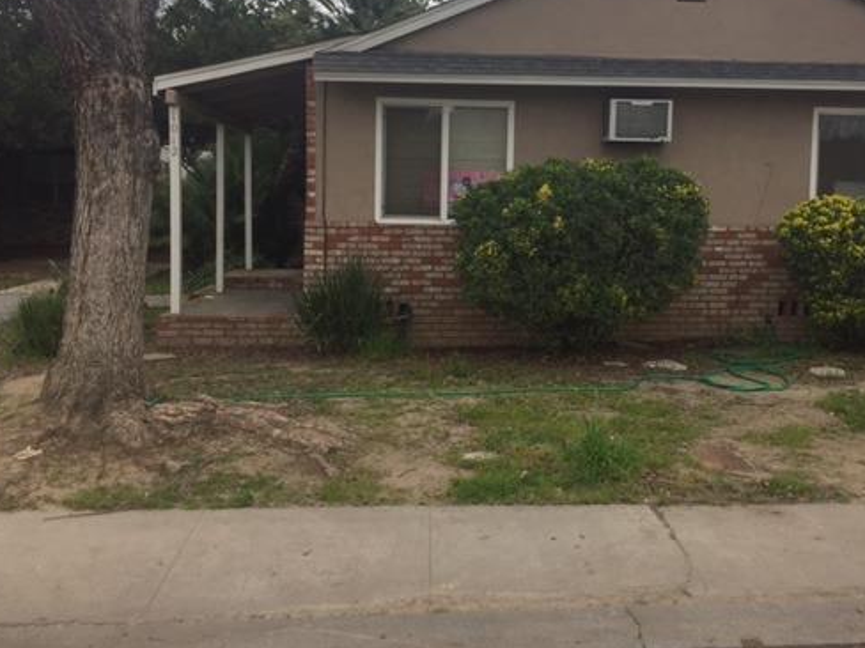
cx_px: 514
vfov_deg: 37.7
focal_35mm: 38
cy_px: 285
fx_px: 950
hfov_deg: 48.7
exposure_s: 1/1014
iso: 32
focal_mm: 4.15
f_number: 2.2
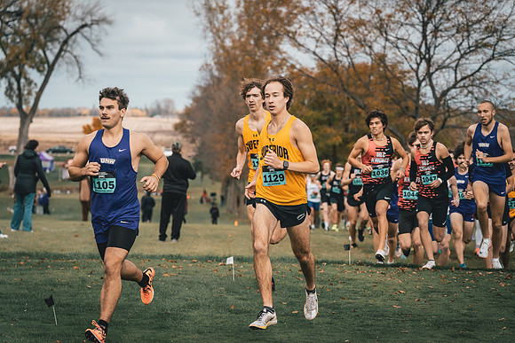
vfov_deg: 8.5
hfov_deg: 12.8
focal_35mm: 161
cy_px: 172
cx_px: 258
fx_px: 2304
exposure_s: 1/1250
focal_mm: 161
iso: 400
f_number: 6.3
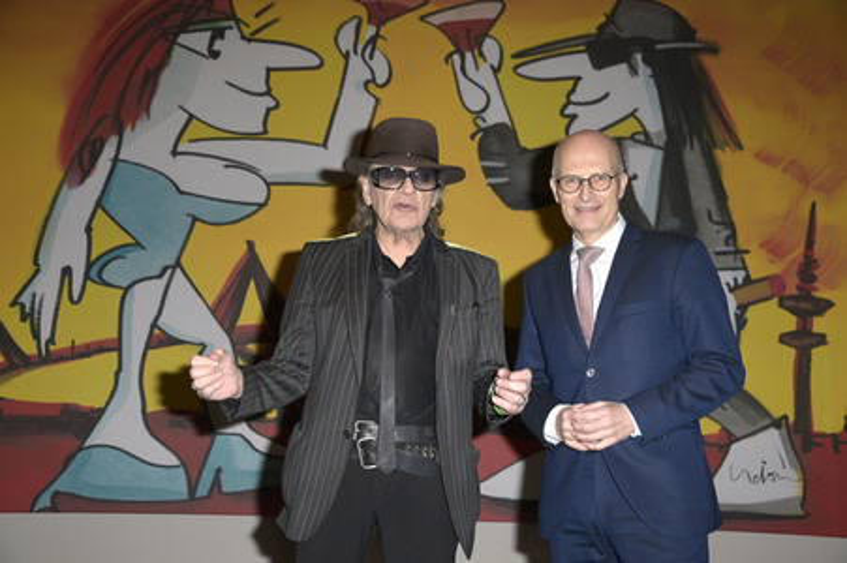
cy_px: 282
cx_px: 424
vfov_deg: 27.0
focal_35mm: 50
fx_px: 1175
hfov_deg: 39.6
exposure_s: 1/160
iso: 1000
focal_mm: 50
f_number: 5.6
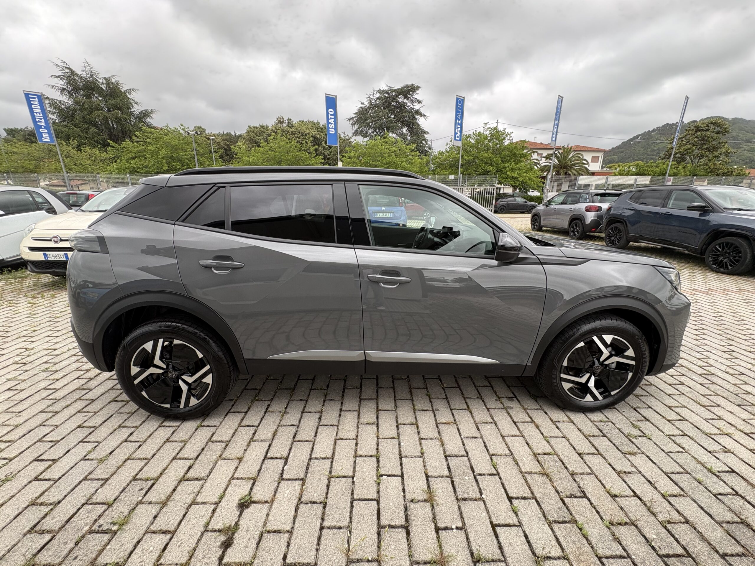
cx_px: 378
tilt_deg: -16.9
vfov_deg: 85.7
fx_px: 305
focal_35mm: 14
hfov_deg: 102.1
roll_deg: +0.4
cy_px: 283
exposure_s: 1/103
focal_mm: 2.22
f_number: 2.2
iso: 40
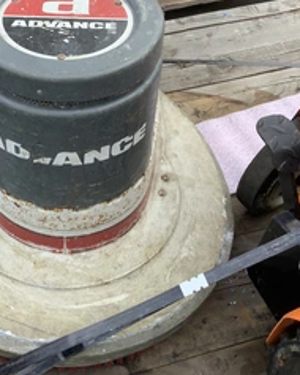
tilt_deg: -50.2
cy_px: 171
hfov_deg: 29.3
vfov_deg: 36.6
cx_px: 76
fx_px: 565
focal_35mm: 51
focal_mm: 3.3
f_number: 2.4
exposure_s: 1/120
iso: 40
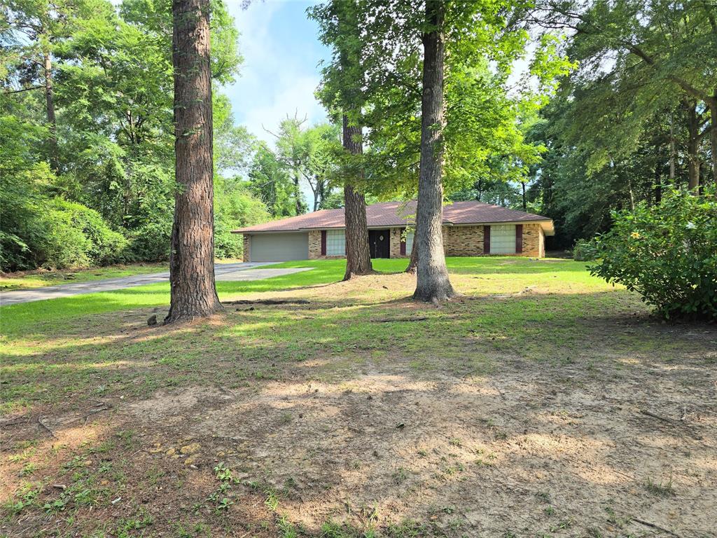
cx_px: 358
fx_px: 476
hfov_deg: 73.9
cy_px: 269
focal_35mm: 23
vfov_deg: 58.9
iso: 12
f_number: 1.7
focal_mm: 6.3
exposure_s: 1/304
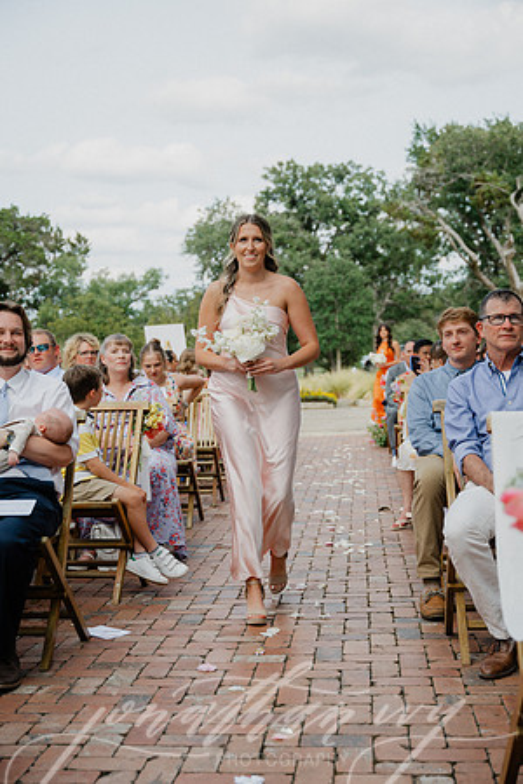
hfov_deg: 28.6
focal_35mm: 47
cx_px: 262
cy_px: 392
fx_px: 1024
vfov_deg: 41.9
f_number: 3.5
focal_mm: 47
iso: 100
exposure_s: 1/500
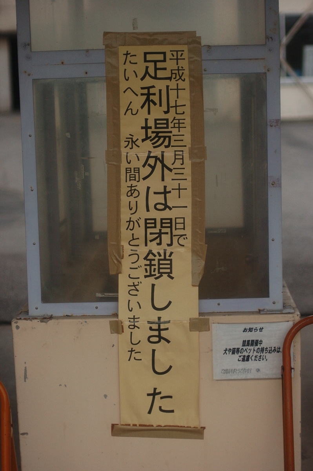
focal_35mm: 75
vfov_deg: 27.0
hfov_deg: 18.2
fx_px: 980
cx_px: 156
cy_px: 236
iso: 400
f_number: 1.8
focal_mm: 50
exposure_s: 1/6400
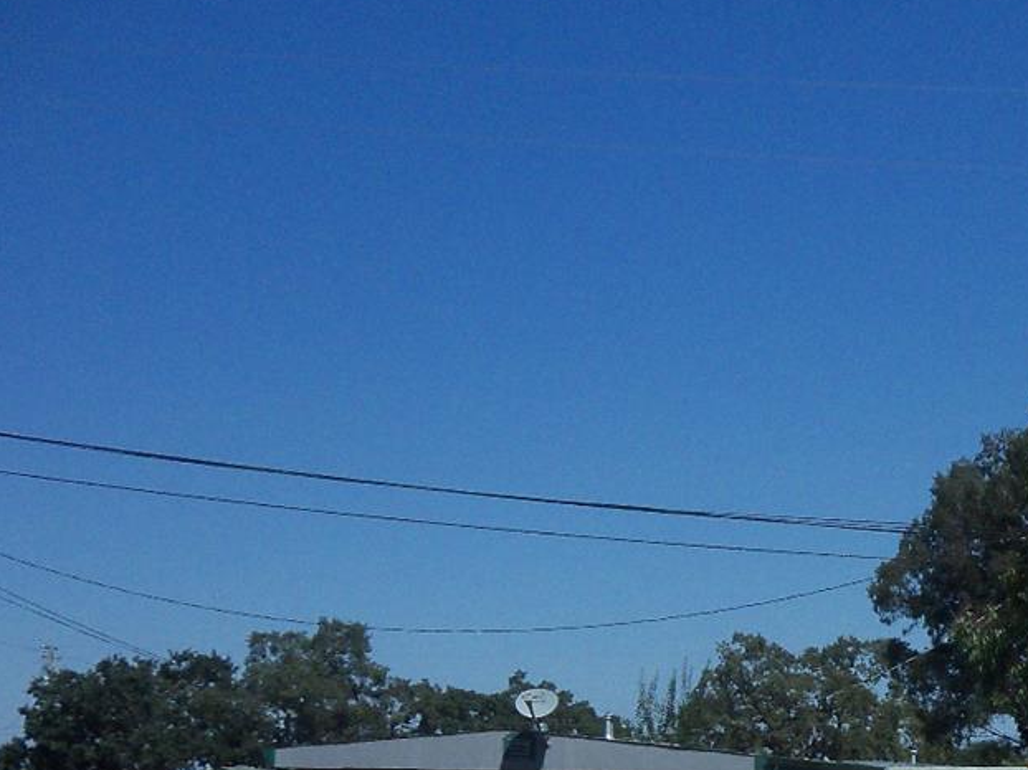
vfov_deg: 17.3
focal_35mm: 82
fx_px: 2434
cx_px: 1127
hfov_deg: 22.5
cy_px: 877
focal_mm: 5.7
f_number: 8.8
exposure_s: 1/320
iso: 80
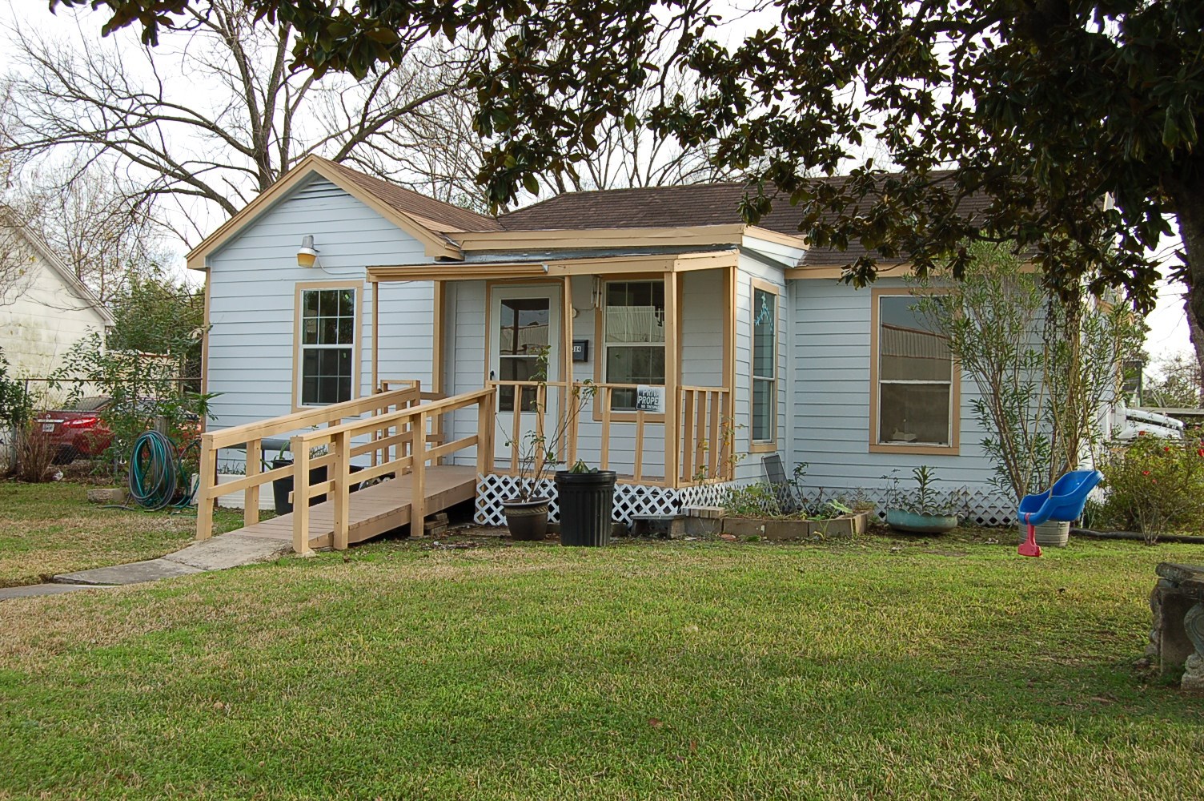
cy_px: 400
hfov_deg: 53.2
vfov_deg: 36.8
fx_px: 1203
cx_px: 602
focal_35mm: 36
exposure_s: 1/160
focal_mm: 24
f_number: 6.3
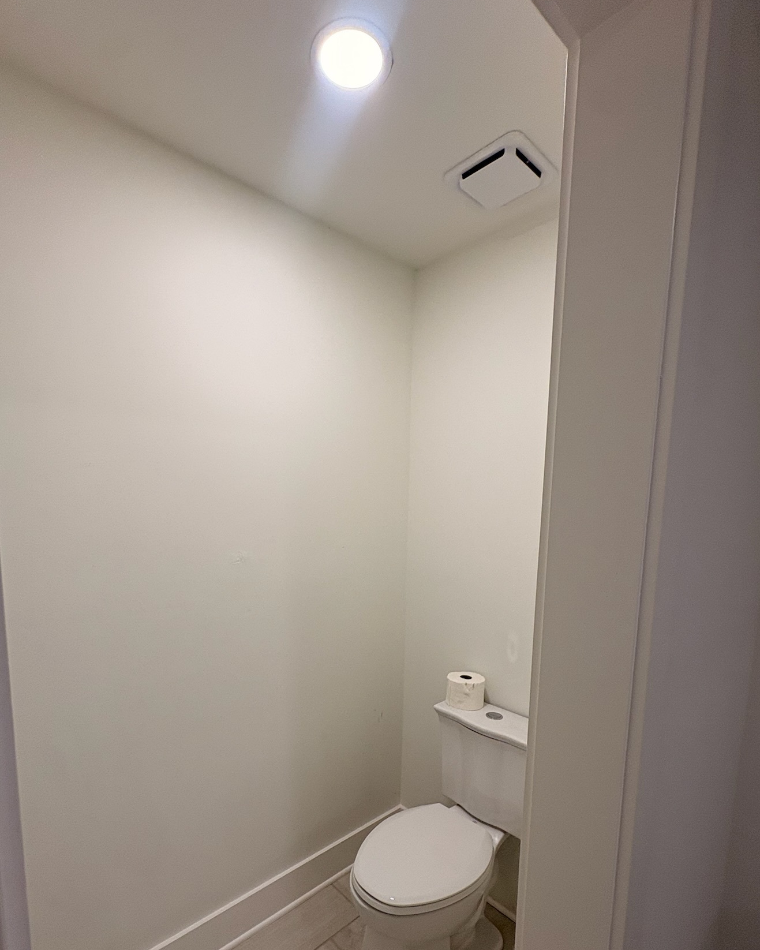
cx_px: 360
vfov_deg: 88.6
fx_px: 478
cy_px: 564
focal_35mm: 17
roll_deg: -0.4
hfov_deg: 76.9
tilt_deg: -6.5
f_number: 2.2
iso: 100
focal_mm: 2.22
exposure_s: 1/120
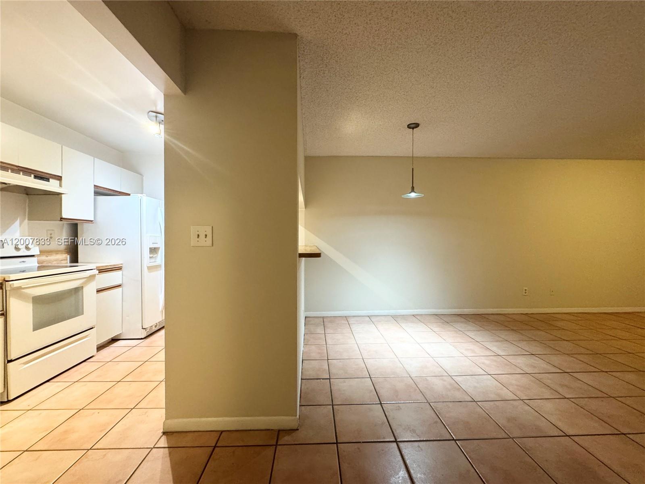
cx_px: 322
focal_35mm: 14
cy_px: 242
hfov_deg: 102.1
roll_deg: -0.7
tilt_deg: -1.5
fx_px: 261
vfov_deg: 85.7
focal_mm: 2.22
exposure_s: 1/60
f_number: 2.2
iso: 500
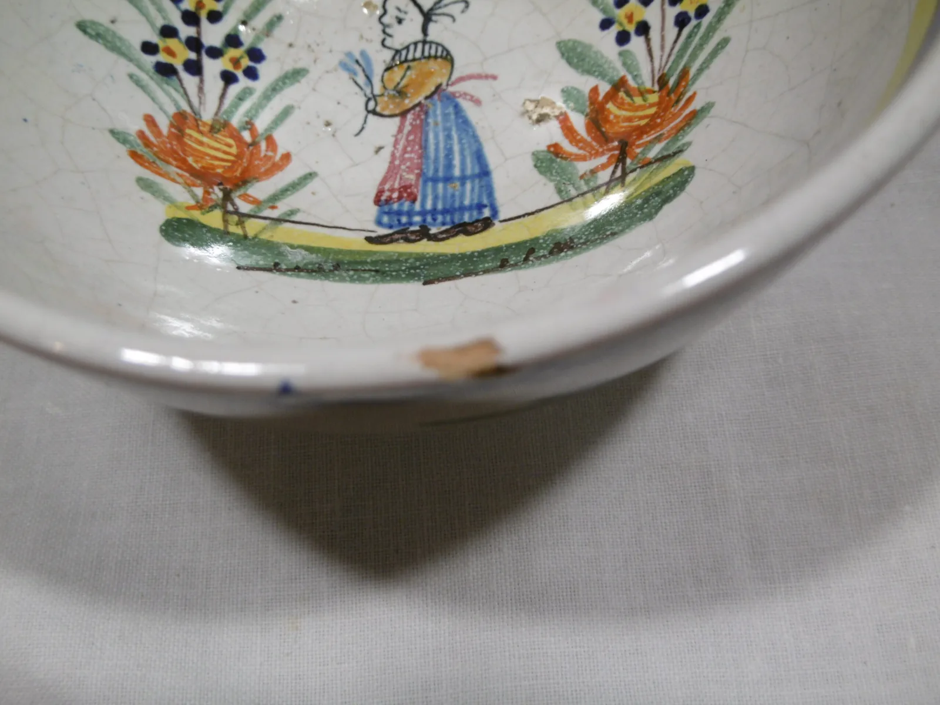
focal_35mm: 43
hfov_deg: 43.9
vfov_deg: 33.6
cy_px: 352
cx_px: 470
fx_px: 1168
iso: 100
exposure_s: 1/20
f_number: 3.8
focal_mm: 7.7
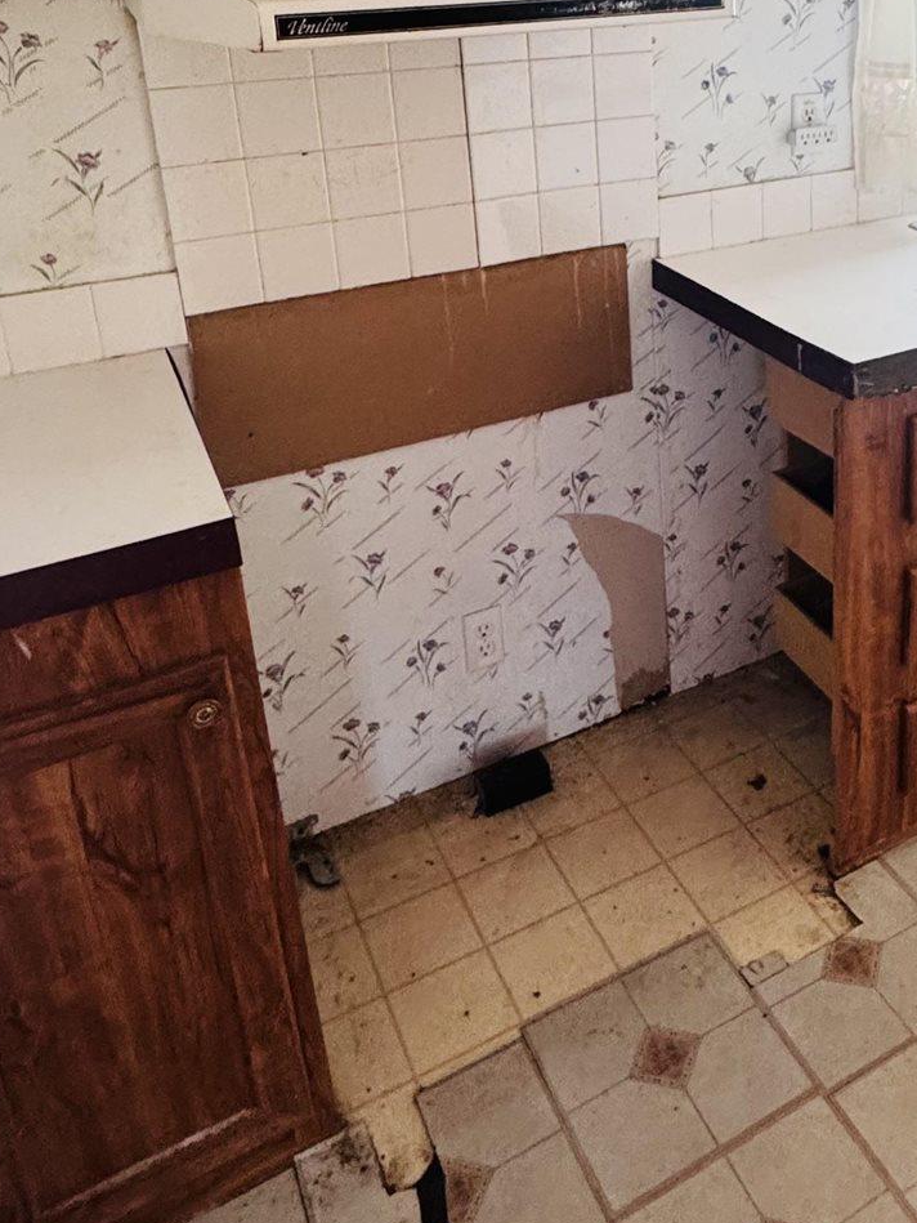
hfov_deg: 39.5
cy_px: 272
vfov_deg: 51.1
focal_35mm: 34
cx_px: 783
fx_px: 1201
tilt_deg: -18.2
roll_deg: +2.4
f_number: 2.2
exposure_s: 1/60
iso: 400
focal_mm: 2.22
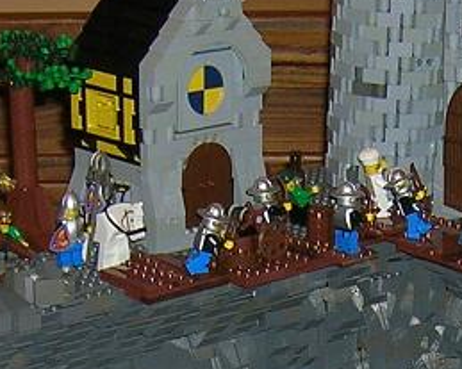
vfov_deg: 9.1
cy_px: 512
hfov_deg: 11.6
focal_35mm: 166
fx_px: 2269
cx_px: 400
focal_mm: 5.7
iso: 50
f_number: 2.9
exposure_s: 1/60.1
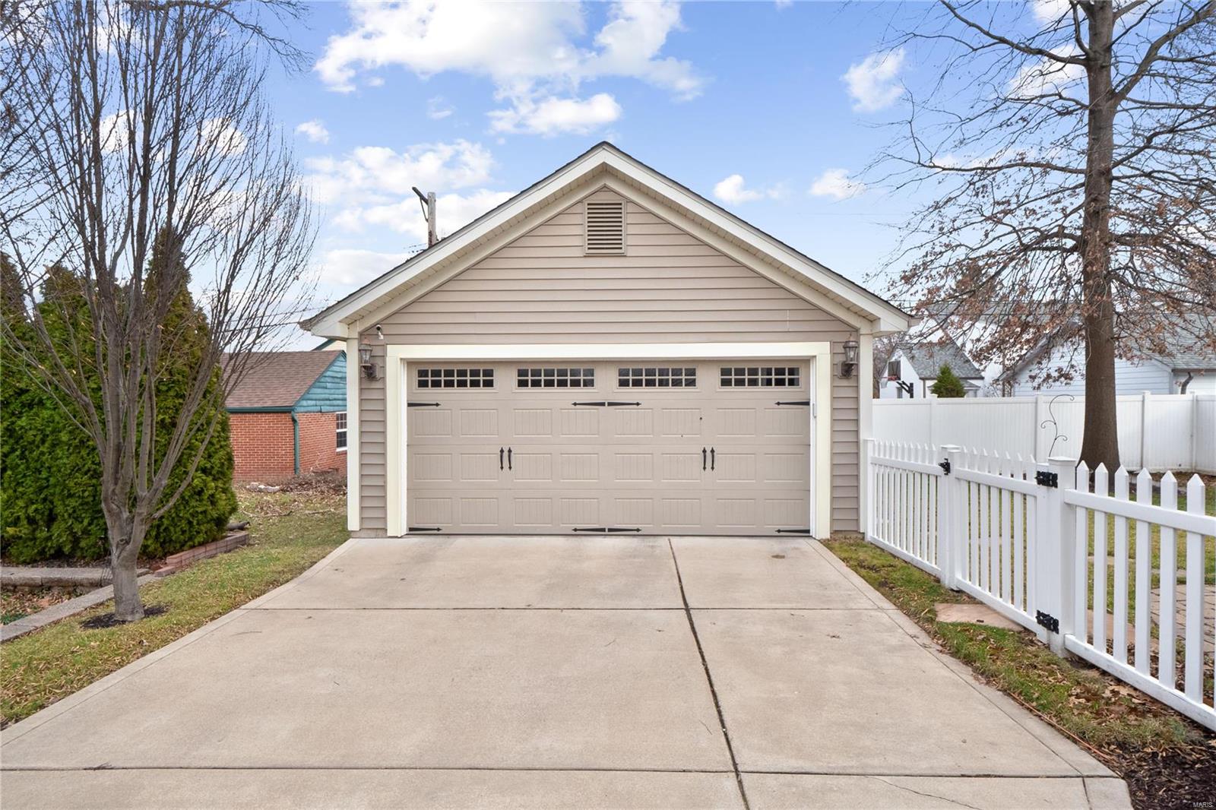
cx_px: 608
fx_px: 608
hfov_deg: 90.0
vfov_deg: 67.4
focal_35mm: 18
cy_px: 405
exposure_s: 1/125
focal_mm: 9
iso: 400
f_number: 8
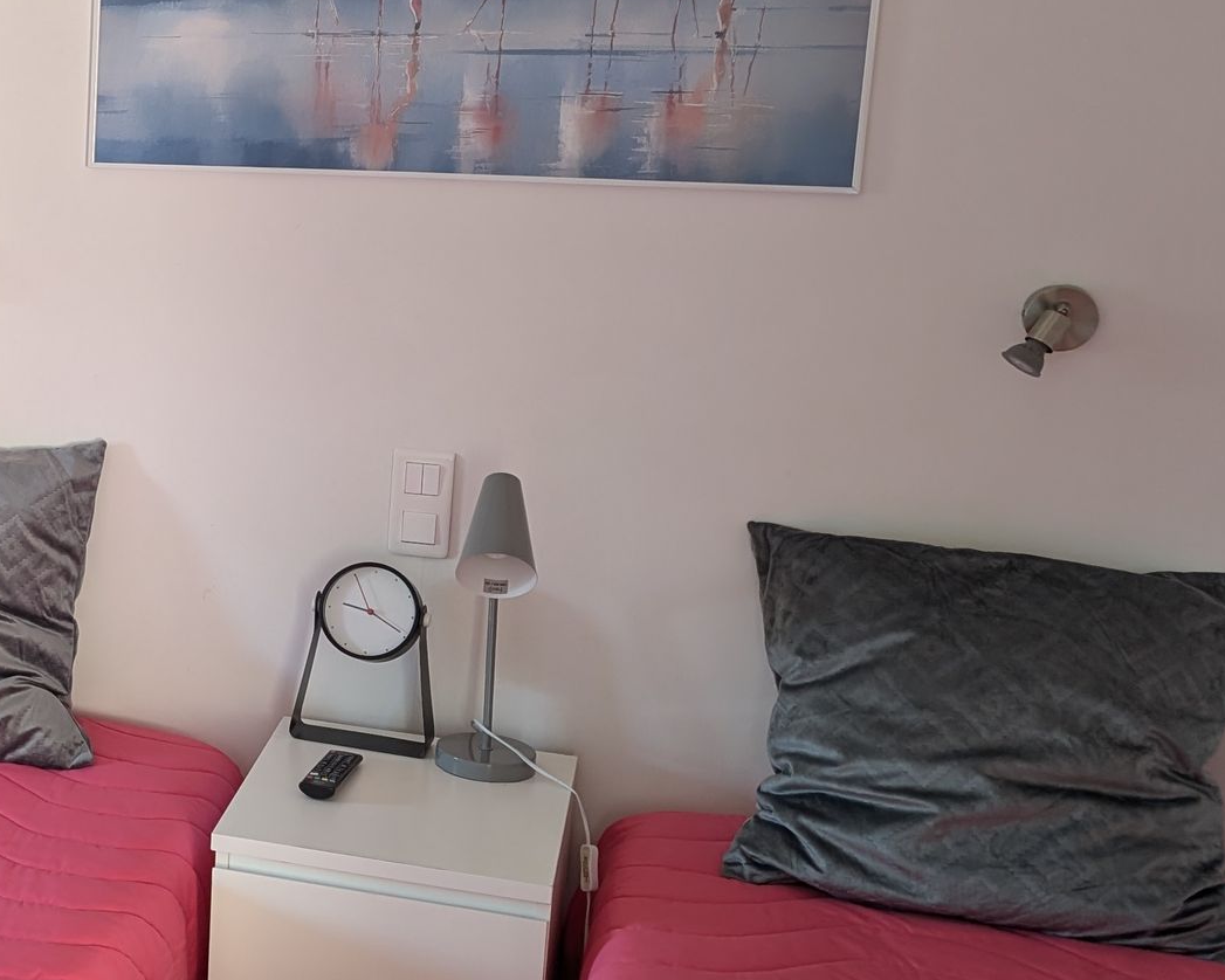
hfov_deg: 29.6
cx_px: -180
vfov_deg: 27.1
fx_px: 2031
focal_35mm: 56
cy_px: 434
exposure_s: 1/25.6
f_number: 1.68
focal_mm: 6.9
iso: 128
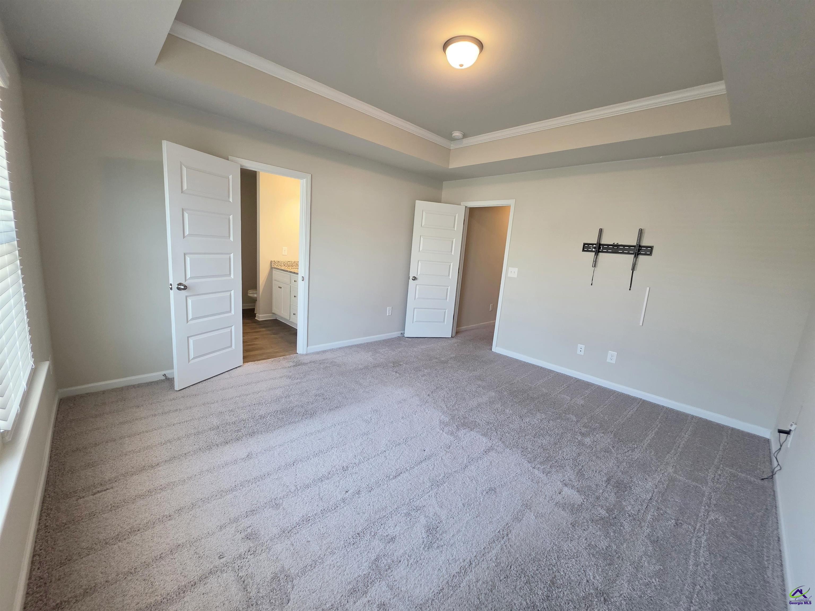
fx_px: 306
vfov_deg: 89.9
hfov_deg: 106.2
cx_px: 408
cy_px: 306
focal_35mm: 13
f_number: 1.9
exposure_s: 1/120
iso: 250
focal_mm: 2.2
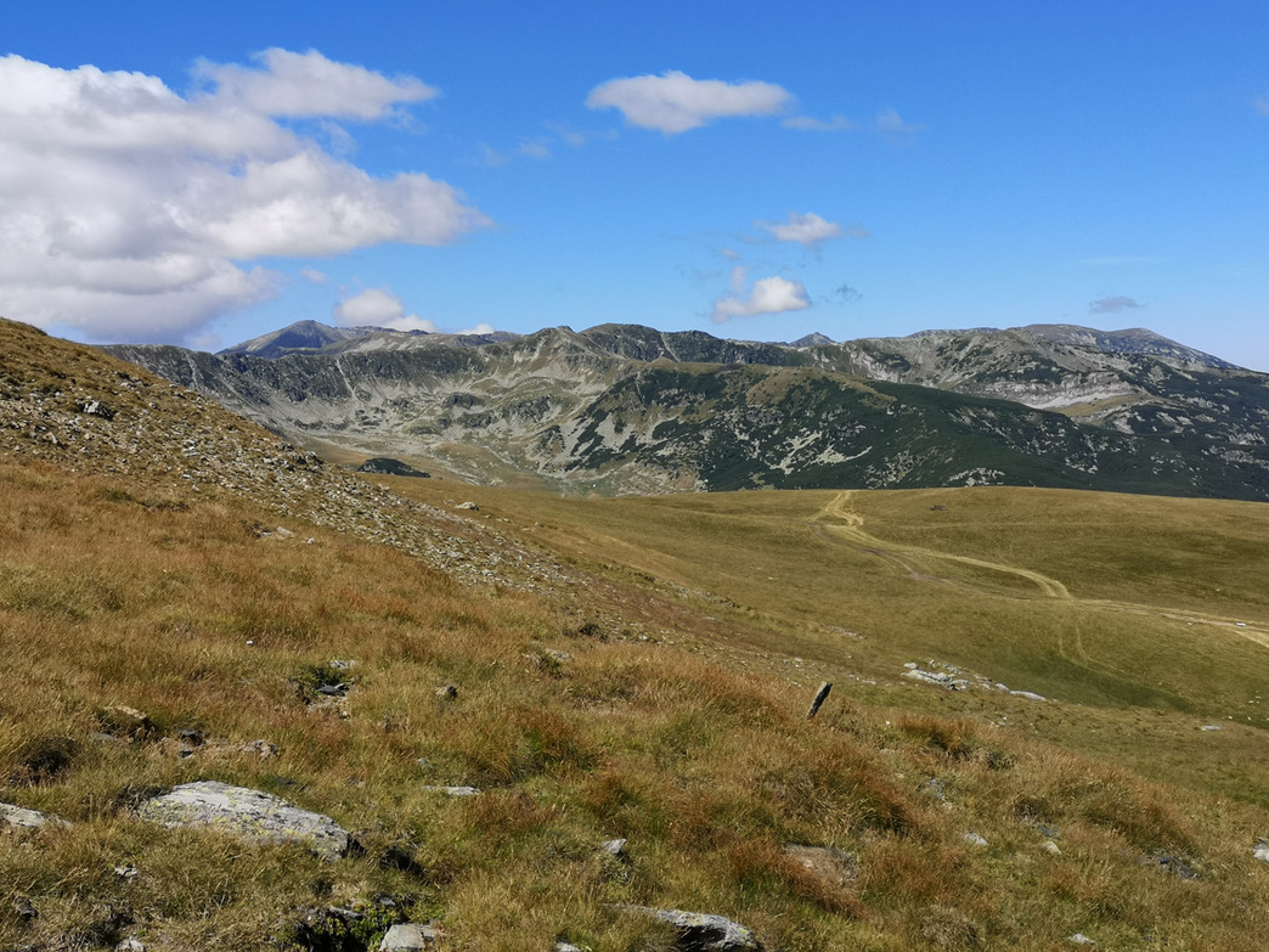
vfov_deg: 30.9
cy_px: 481
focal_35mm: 47
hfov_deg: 40.4
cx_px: 638
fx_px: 1723
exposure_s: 1/2747
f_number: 1.8
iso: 50
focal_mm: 3.95
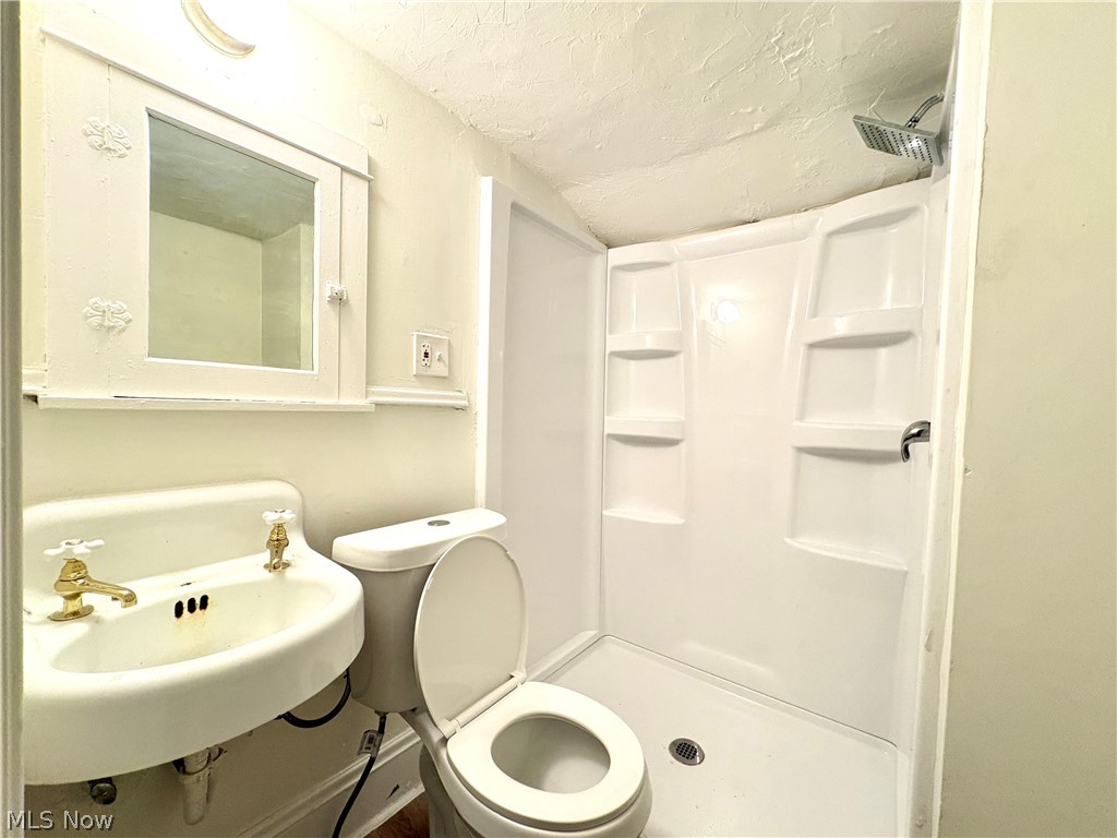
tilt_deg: -0.3
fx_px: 452
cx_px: 558
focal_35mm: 14
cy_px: 419
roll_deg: -1.4
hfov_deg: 102.1
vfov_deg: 85.7
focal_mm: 2.22
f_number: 2.2
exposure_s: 1/60
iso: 500
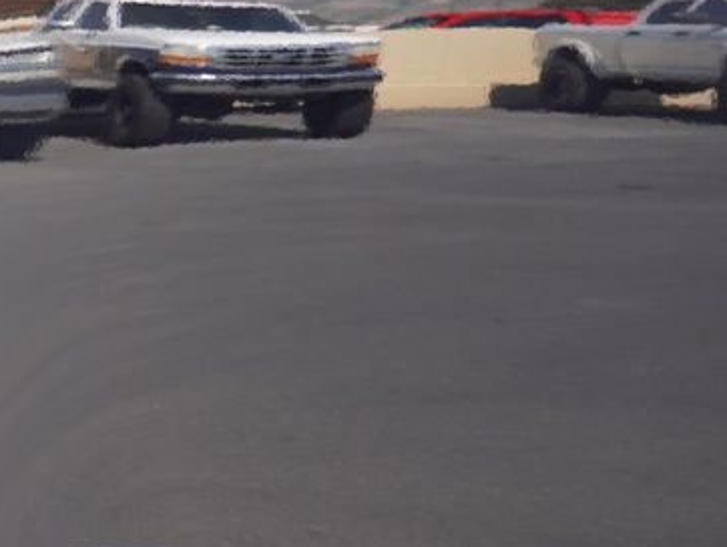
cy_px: 404
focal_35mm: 118
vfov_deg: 12.5
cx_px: -76
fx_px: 2487
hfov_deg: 16.1
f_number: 5
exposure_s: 1/80
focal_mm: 29
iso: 100
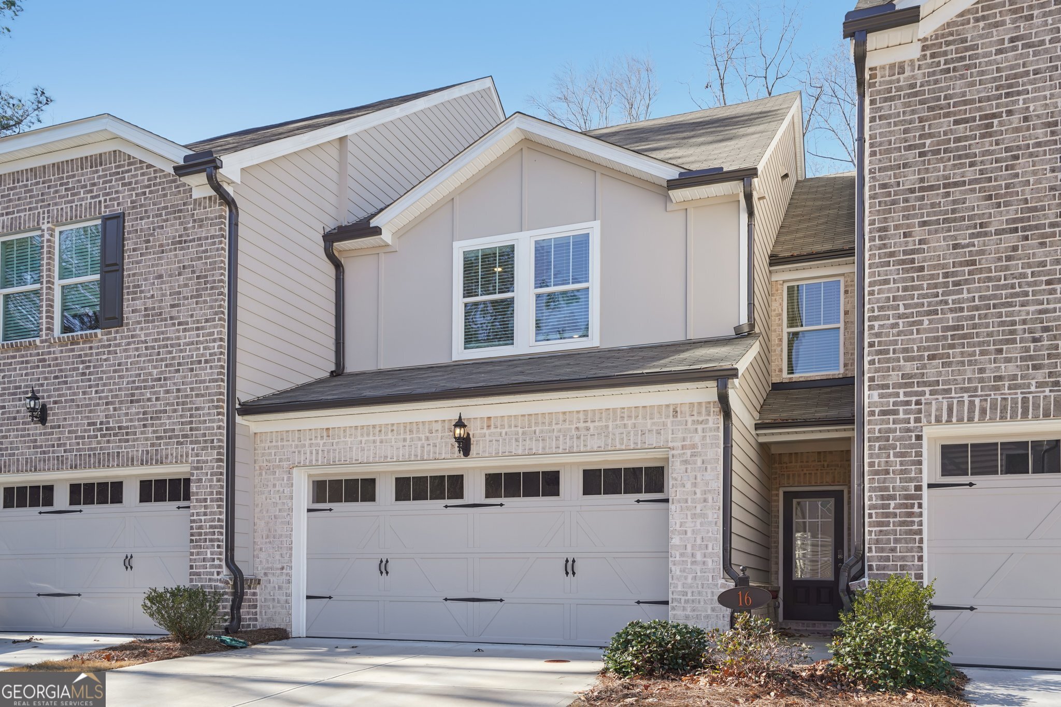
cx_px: 530
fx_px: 855
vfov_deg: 45.0
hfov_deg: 63.7
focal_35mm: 29
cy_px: 354
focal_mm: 29
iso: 100
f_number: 8
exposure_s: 1/60
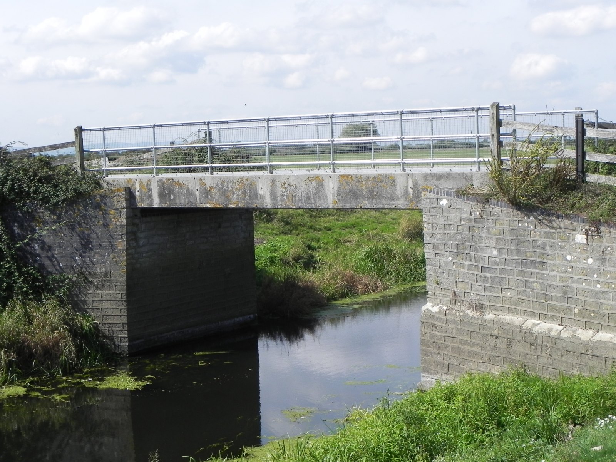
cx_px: 308
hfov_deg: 33.2
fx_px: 1032
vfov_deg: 25.2
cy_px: 231
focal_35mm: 58
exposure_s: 1/337
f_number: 7.1
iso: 160
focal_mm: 10.3
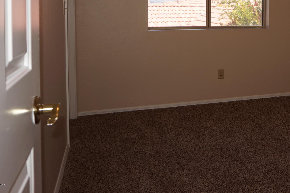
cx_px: 247
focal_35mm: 43
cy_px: 23
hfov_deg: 42.6
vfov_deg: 30.0
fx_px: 346
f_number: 4
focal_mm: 16
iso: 125
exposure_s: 1/60
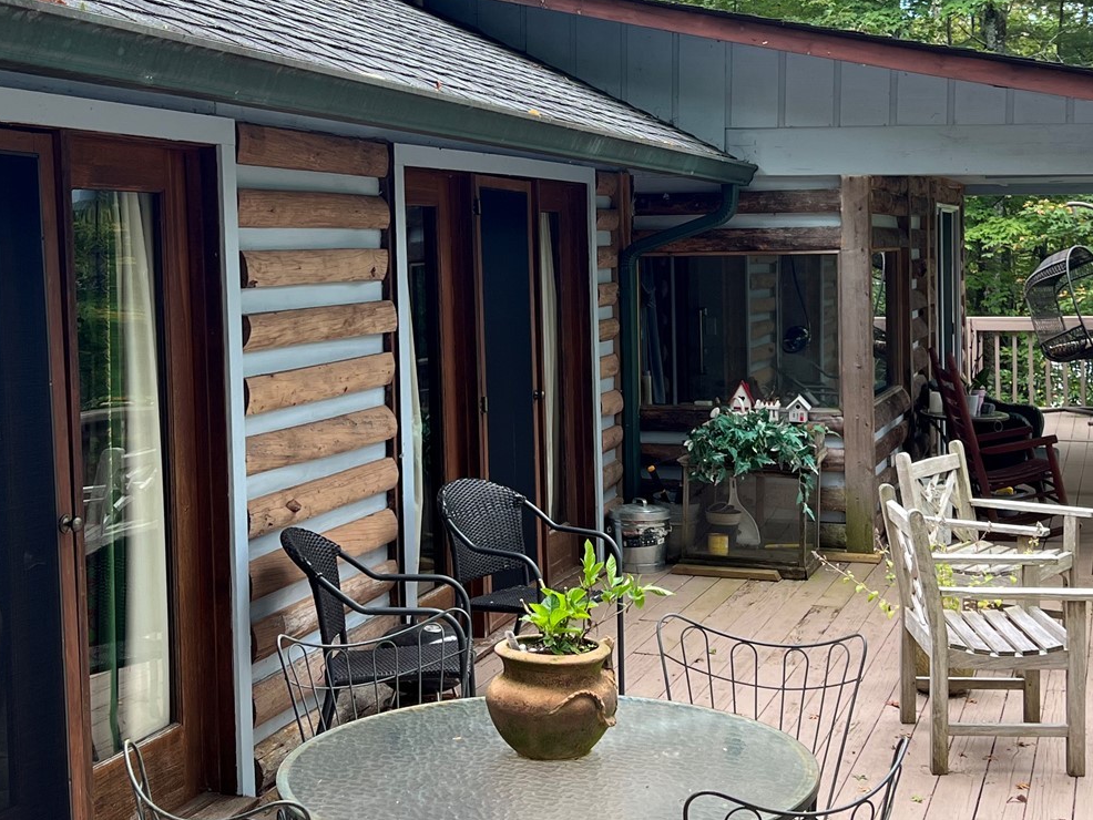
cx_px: 562
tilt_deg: -3.4
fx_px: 1705
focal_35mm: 54
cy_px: 326
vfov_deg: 27.0
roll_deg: +1.8
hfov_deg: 35.5
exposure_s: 1/167
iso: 50
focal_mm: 5.7
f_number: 1.5
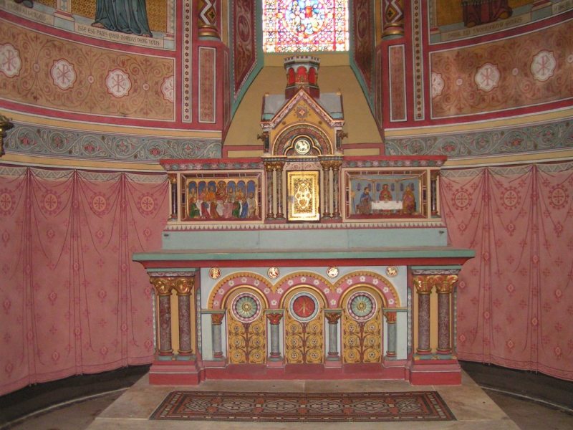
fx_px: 629
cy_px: 215
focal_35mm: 38
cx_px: 286
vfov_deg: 37.7
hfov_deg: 49.0
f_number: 2.8
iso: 200
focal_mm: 5.8
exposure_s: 1/40
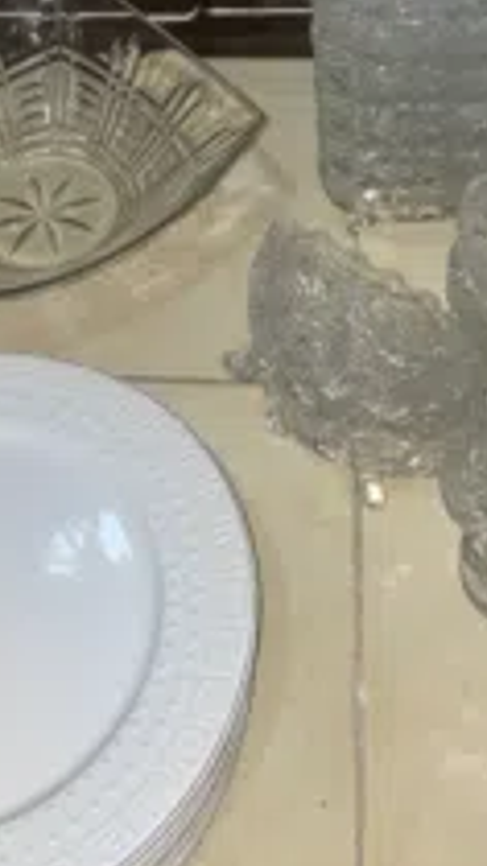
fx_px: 1241
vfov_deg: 38.1
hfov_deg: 22.1
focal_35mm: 54
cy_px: 285
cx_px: 173
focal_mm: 4.2
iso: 50
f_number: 1.6
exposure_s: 1/33
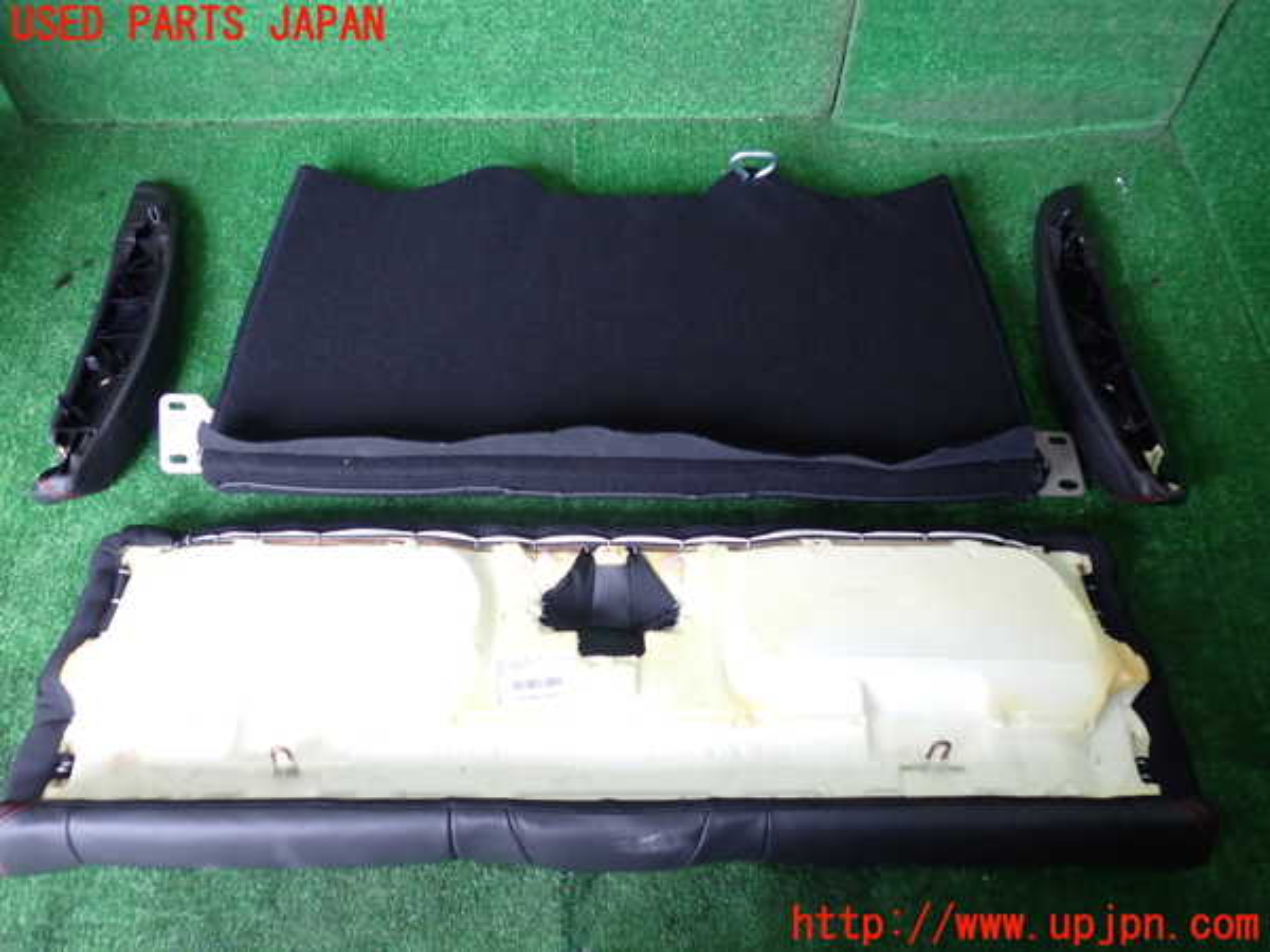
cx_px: 635
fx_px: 1101
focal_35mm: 30
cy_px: 476
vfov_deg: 46.8
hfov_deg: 60.0
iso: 200
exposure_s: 1/50
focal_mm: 5.4
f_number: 2.3
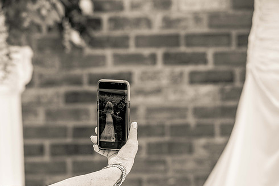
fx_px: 1829
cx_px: 120
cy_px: 109
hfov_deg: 8.7
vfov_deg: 5.8
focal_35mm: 236
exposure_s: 1/1000
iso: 1250
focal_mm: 200
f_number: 5.6
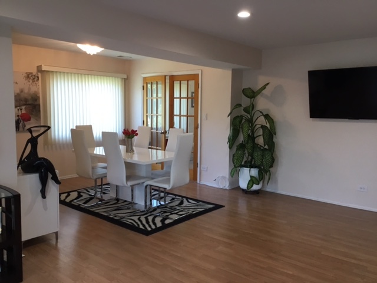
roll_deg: -0.3
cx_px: 188
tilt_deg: -6.2
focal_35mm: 31
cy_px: 142
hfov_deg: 58.4
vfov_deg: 45.4
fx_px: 338
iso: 64
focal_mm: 3.3
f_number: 2.4
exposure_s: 1/30
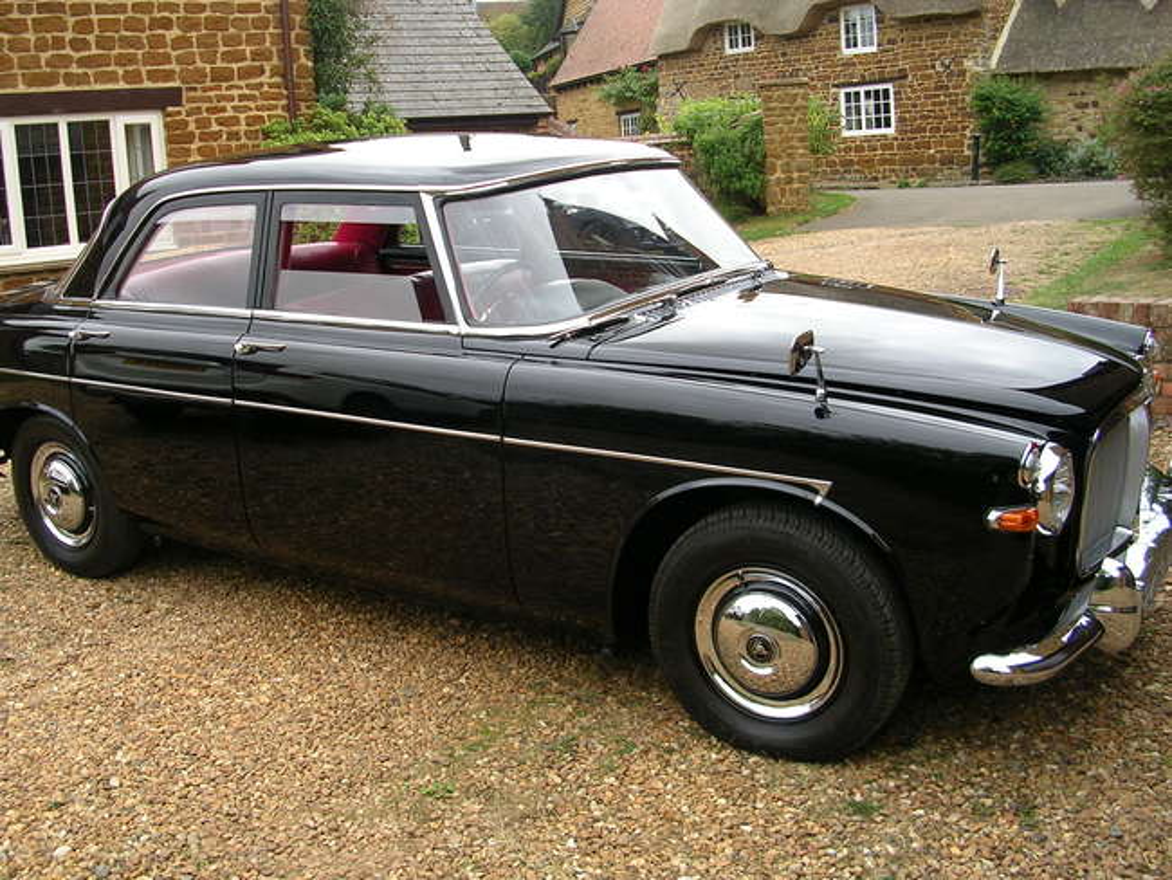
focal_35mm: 38
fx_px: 1287
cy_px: 440
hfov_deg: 49.0
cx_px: 586
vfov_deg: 37.7
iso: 50
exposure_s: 1/272
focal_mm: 5.8
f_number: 2.8
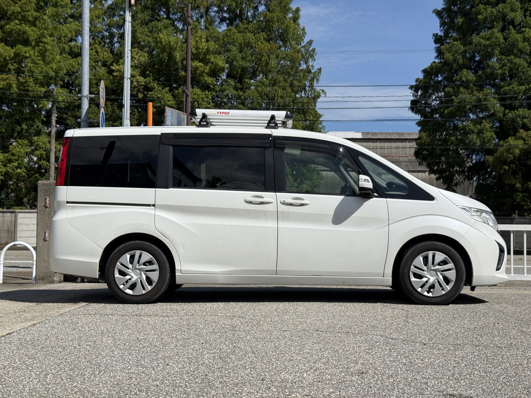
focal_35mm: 48
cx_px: 266
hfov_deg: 39.7
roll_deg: -0.8
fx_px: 736
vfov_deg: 30.3
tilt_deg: +2.3
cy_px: 199
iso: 80
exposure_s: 1/11364
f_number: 1.78
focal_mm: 6.76
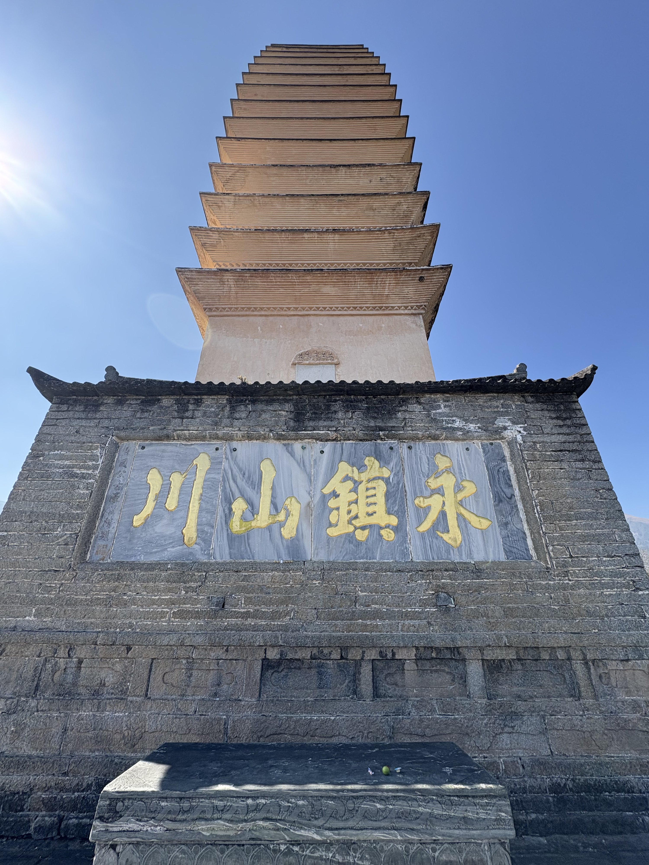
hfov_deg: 85.7
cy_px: 432
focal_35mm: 14
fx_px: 350
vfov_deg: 102.1
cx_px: 324
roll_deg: +0.0
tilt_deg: +29.7
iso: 40
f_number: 2.2
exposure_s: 1/840
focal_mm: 2.22
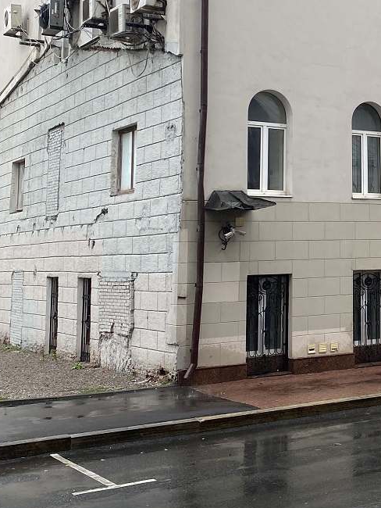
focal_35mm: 60
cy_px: 130
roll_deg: +2.4
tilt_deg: +9.4
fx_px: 880
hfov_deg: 23.2
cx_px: 404
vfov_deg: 31.6
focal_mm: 4.25
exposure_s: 1/242
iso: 32
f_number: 1.8
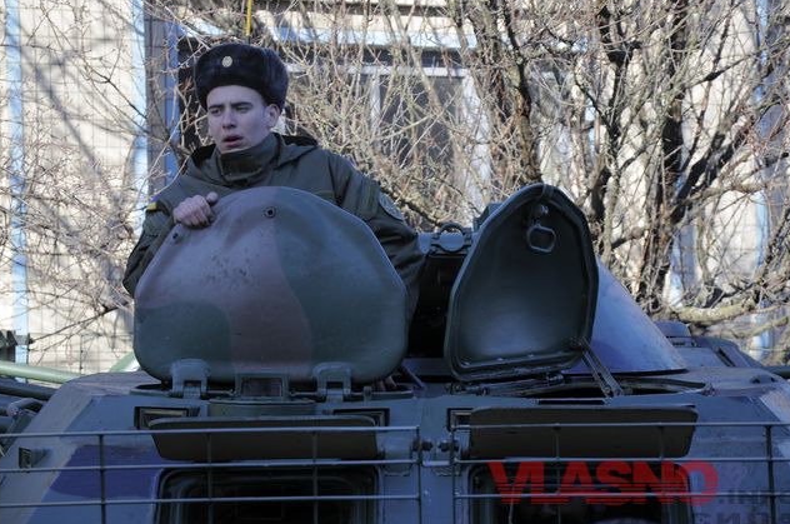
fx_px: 3824
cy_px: 276
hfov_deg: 11.8
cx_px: 399
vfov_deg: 7.8
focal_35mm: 175
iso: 200
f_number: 5.6
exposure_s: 1/200
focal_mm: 105
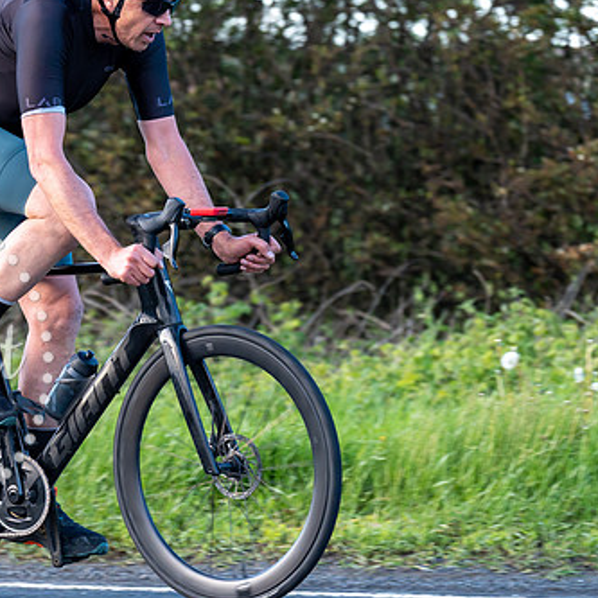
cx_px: 65
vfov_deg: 7.1
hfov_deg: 7.0
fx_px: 4847
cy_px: 386
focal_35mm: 248
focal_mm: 125
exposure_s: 1/640
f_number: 3.2
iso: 800
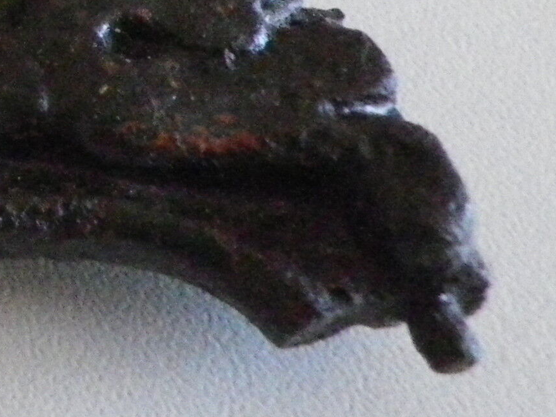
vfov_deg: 11.0
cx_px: -555
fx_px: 2087
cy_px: -211
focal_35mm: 130
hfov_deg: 13.1
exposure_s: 1/60
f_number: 2.6
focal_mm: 4.9
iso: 640
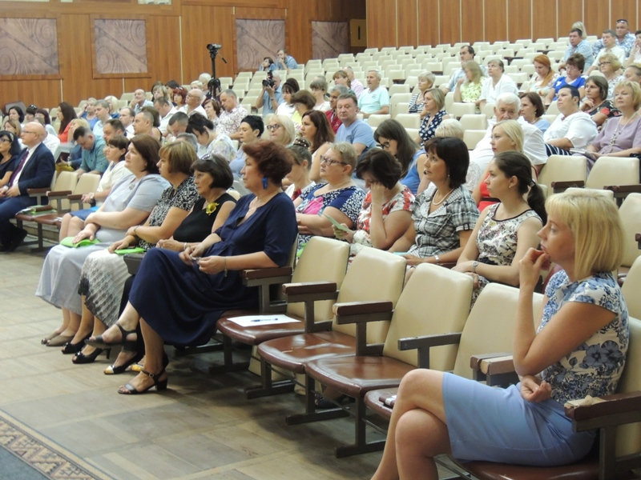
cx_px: 320
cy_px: 240
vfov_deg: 26.6
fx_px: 1018
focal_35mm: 55
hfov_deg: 34.9
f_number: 3.7
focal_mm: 9.8
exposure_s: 1/6
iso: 800
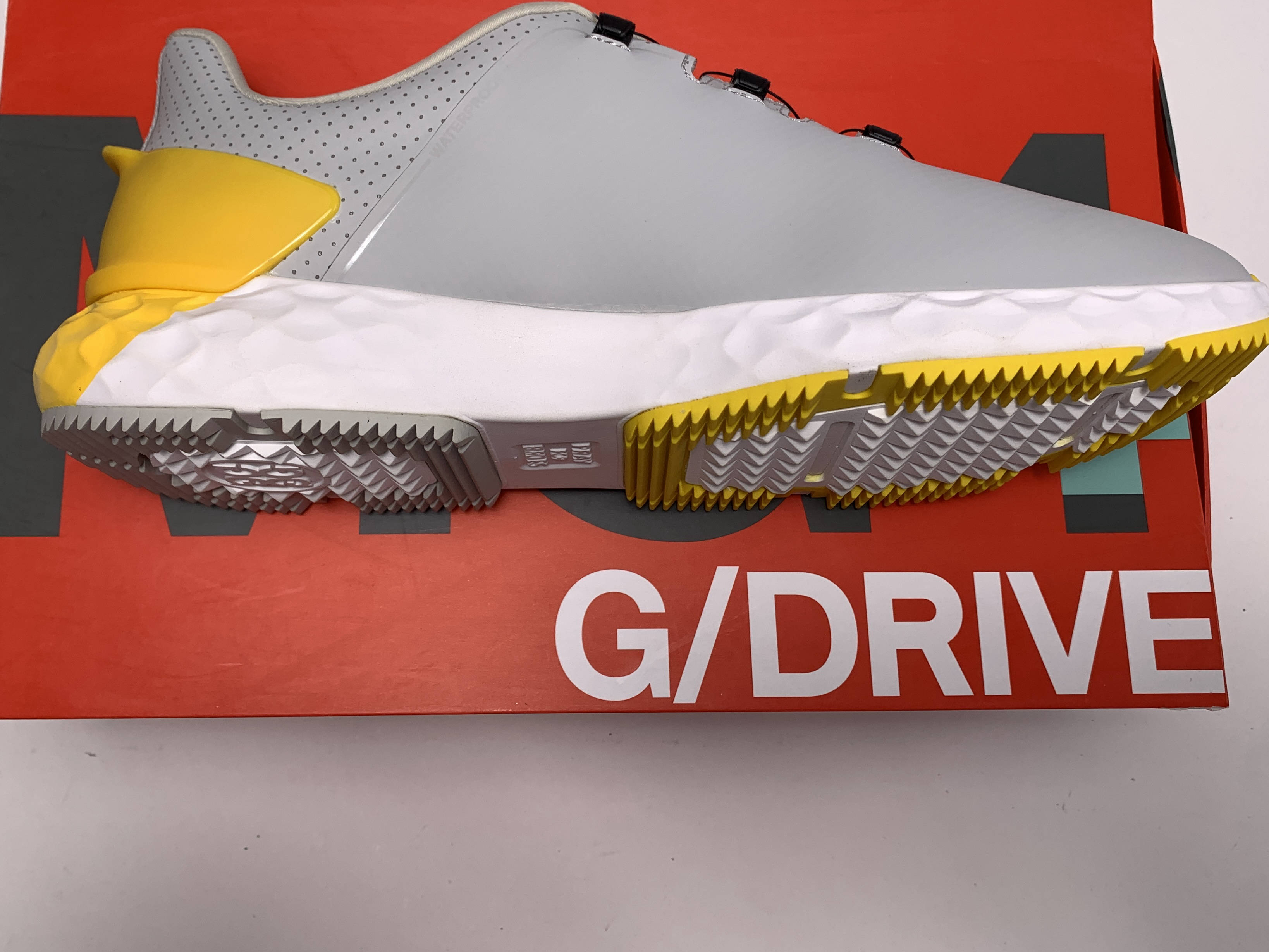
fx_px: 1173
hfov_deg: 56.7
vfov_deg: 44.0
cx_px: 583
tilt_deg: -78.8
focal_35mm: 32
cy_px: 386
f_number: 1.8
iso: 25
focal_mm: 4.25
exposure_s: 1/435
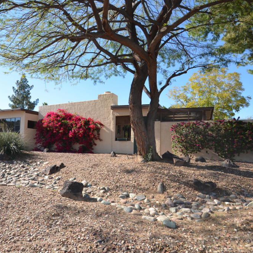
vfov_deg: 69.6
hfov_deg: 68.8
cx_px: 100
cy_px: 130
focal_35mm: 22
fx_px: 182
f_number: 5.6
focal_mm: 10
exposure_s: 1/250
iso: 100
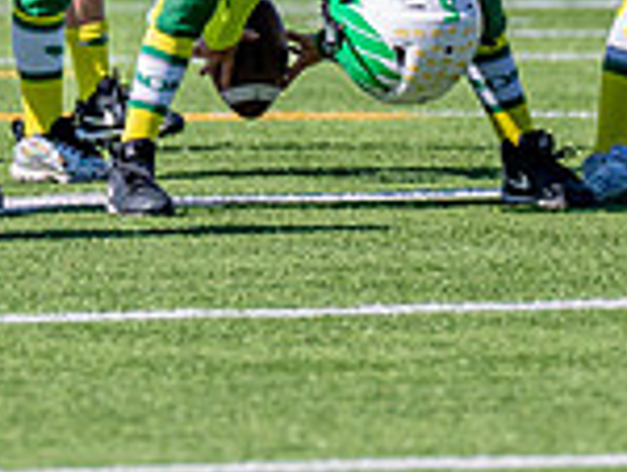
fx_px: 23748
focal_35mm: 1309
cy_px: -66
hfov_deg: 1.5
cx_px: 362
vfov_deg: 1.1
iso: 160
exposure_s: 1/4000
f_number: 2.8
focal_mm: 200
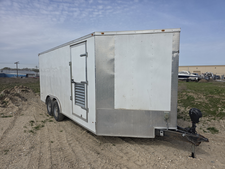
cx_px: 112
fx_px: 149
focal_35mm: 23
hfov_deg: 73.9
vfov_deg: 58.9
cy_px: 84
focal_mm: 6.3
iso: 12
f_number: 1.7
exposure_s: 1/1559
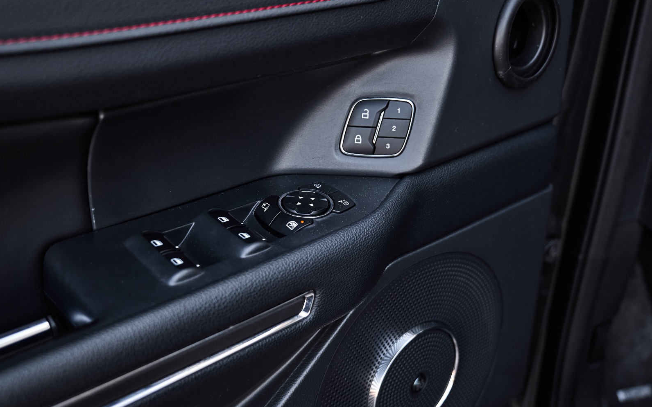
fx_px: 746
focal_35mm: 42
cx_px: 325
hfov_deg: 47.2
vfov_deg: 30.5
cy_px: 214
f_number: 4.8
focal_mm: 41
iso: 1250
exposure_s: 1/320
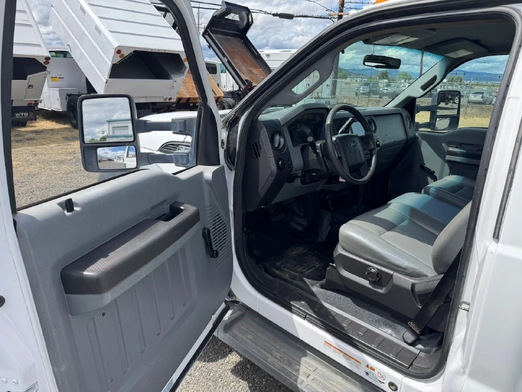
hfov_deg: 71.6
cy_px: 196
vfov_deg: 56.8
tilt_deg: -18.6
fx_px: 362
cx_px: 261
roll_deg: -4.0
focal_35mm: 24
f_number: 1.78
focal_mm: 6.76
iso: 80
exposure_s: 1/2105
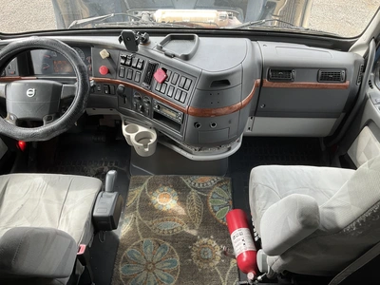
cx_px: 190
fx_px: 318
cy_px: 142
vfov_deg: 48.2
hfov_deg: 61.7
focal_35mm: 29
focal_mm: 3
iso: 32
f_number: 1.8
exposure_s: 1/122
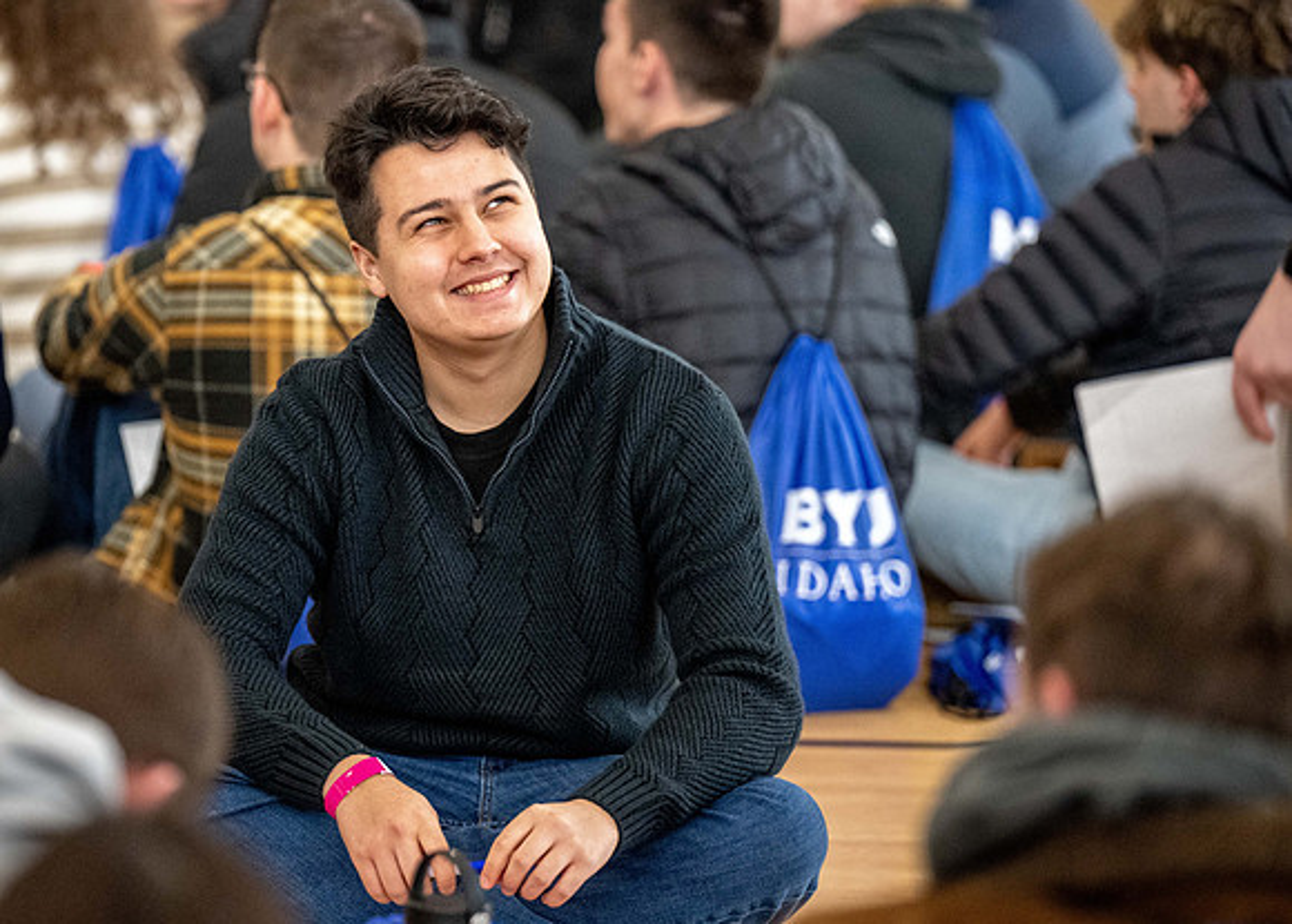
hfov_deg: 8.1
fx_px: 9096
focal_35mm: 248
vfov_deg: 5.8
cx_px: 473
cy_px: 442
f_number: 3.2
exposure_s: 1/640
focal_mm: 200
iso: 4000
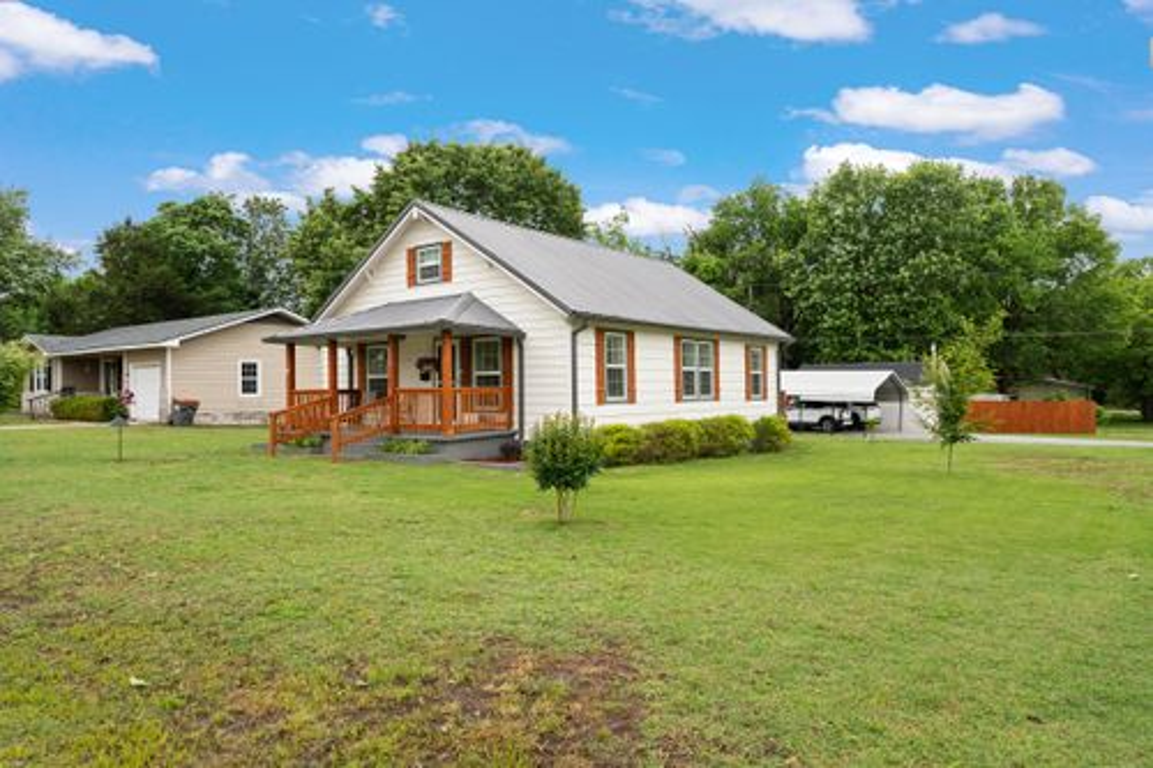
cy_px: 384
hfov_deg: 75.6
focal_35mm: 23
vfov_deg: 54.7
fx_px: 743
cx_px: 576
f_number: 8
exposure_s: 1/30
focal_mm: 23.2
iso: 200
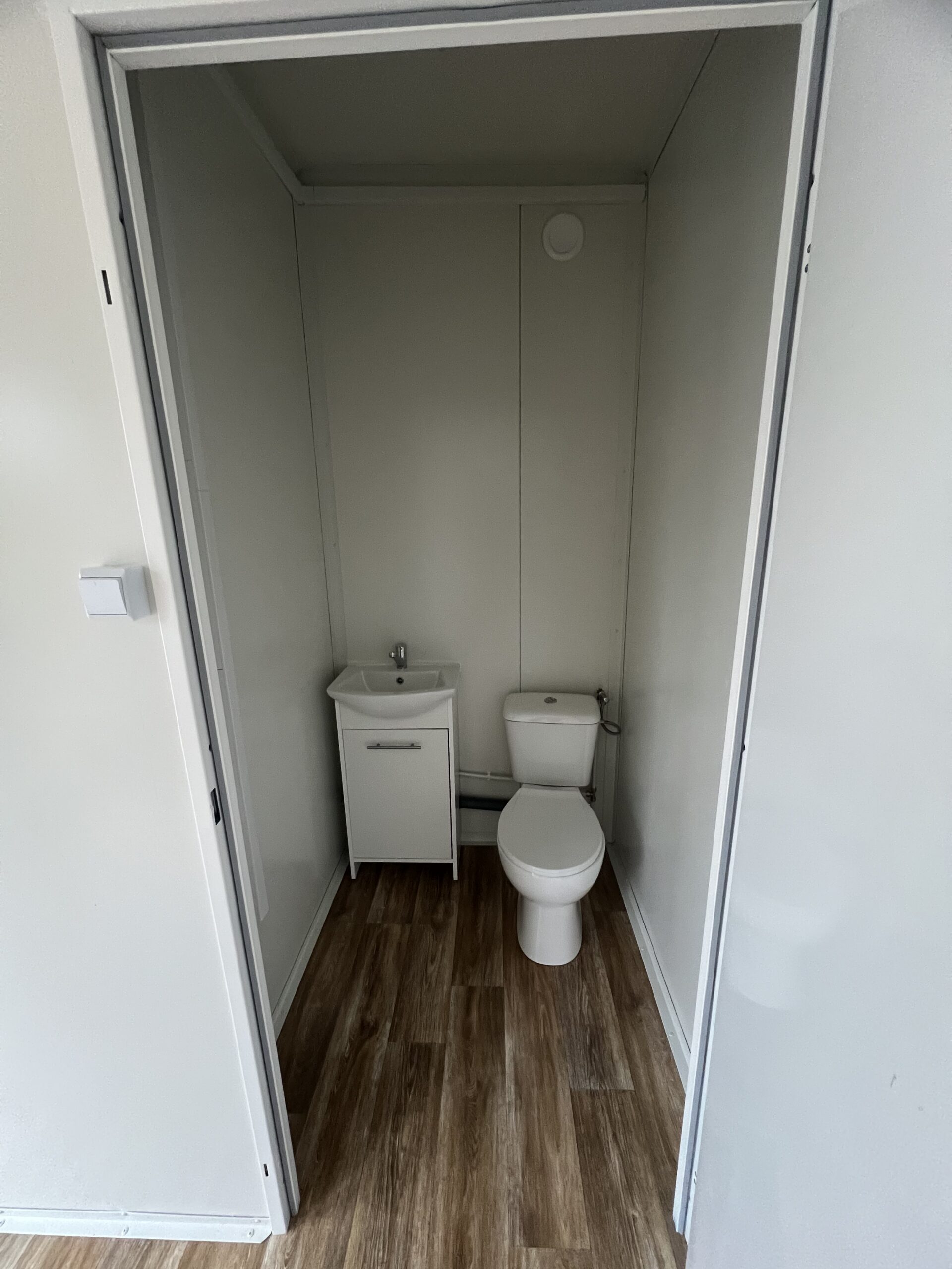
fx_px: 477
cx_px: 476
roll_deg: +1.4
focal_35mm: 13
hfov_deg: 89.9
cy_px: 634
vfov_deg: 106.2
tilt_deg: -14.1
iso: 500
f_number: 1.8
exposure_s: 1/60
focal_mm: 1.57
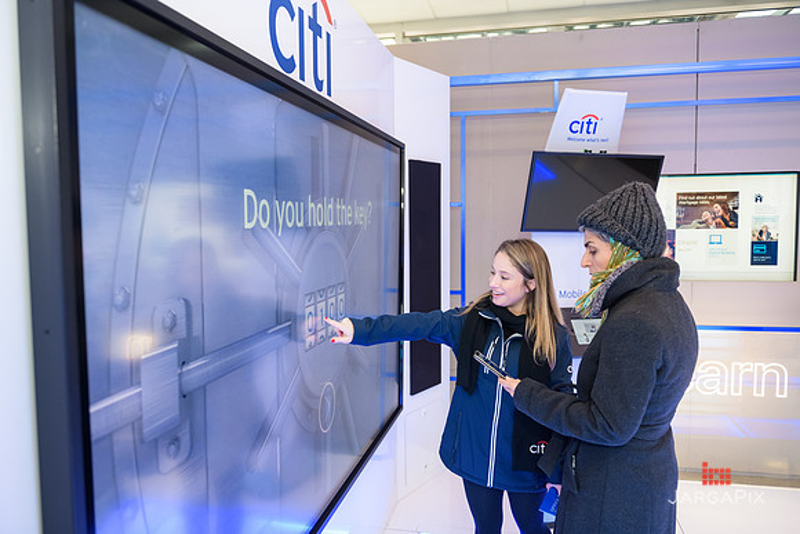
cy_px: 267
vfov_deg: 46.4
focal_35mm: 28
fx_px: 622
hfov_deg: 65.5
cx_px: 400
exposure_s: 1/125
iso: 1000
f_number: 3.2
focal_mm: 28
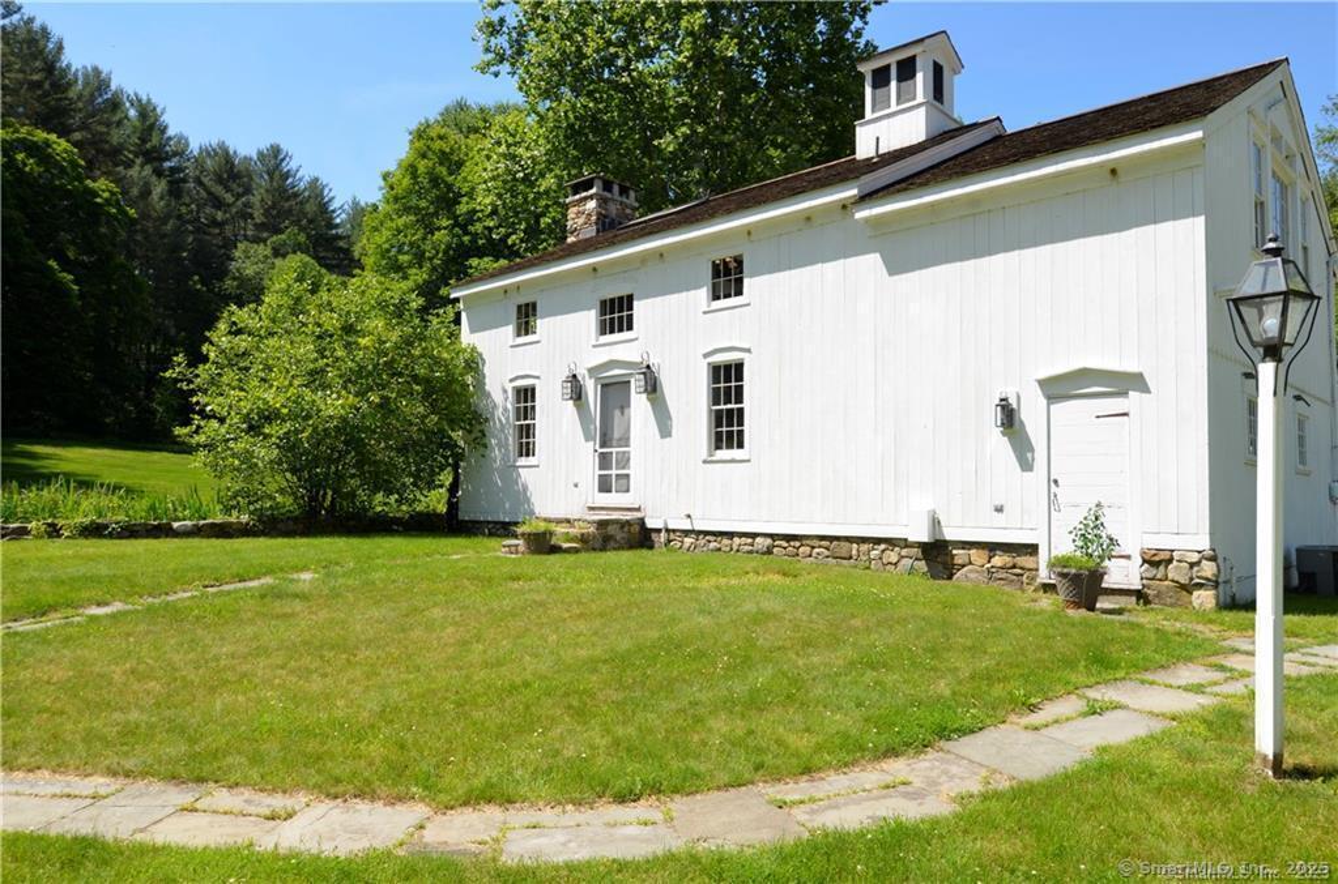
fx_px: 890
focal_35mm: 24
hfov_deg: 73.9
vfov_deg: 52.9
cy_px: 442
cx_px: 669
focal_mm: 16
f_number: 9.5
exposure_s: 1/200
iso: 100
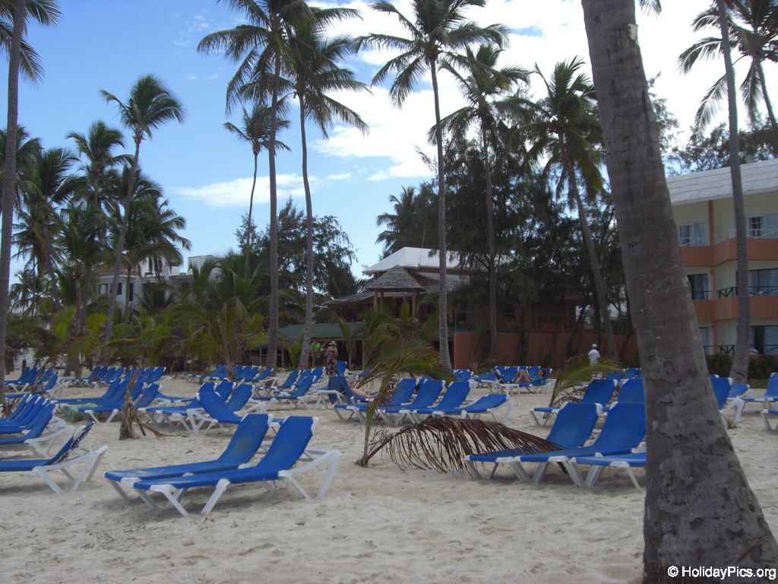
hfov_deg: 49.0
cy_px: 292
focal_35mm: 38
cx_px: 389
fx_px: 854
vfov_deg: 37.7
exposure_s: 1/640
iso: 64
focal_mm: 6.2
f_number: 2.7
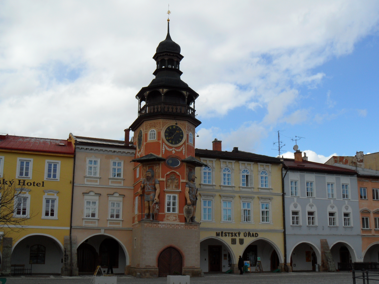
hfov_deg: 46.8
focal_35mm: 40
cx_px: 190
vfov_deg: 36.0
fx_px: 438
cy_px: 142
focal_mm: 6.5
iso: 80
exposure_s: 1/750
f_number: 3.6
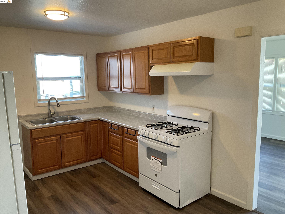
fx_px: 239
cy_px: 107
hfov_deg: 61.7
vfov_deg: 48.2
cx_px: 142
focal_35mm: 29
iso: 80
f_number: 1.8
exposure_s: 1/60
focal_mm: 3
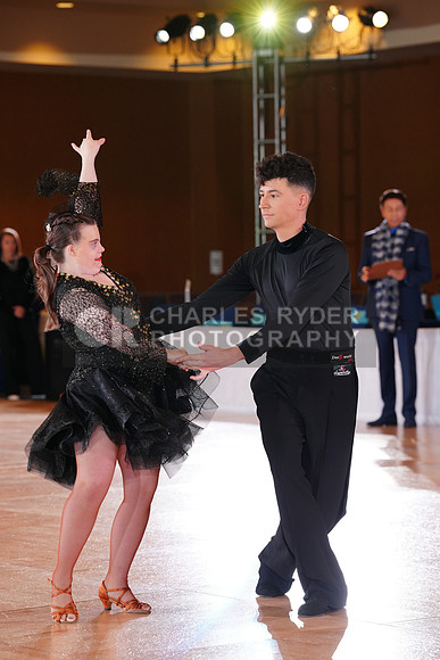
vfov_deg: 15.8
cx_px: 220
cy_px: 330
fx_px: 2382
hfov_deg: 10.6
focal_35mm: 130
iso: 1600
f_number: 5
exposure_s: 1/160
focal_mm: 130
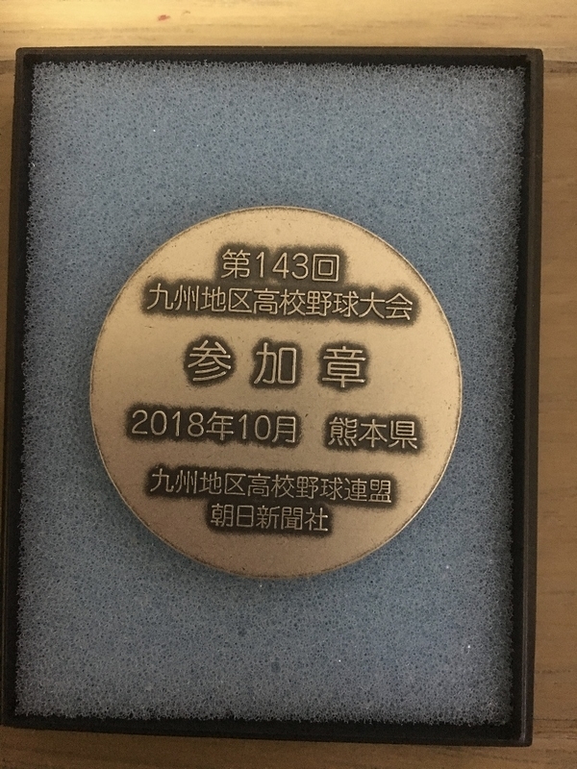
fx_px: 645
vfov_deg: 61.7
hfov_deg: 48.2
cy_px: 384
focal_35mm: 29
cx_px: 288
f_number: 2.2
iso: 500
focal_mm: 4.15
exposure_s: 1/15
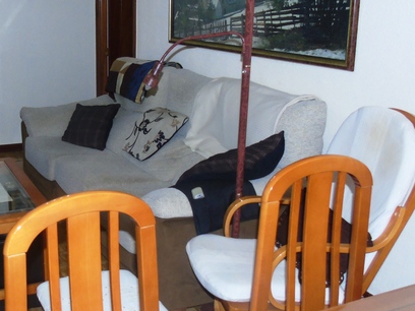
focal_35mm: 49
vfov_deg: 29.7
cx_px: 98
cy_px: 157
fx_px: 587
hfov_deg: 37.8
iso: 200
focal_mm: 4.4
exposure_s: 1/30
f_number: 3.4
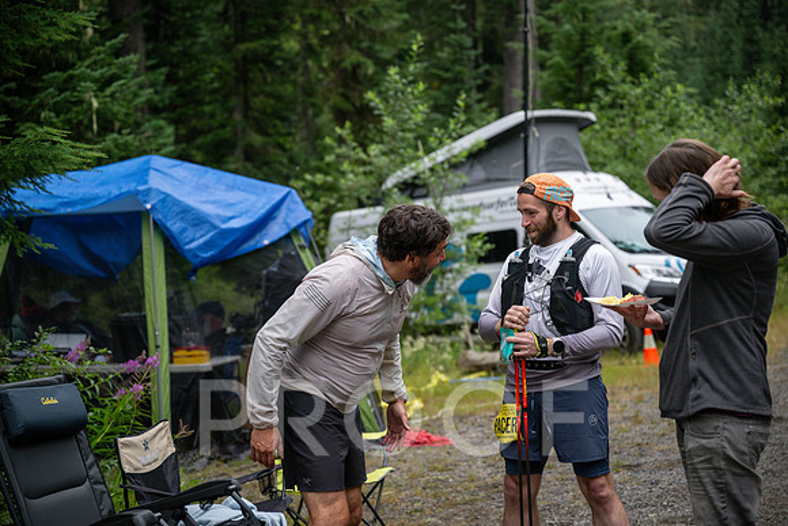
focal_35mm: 70
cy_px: 263
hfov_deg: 28.8
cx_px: 394
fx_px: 1533
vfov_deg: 19.5
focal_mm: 70
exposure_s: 1/1600
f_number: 3.2
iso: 1250
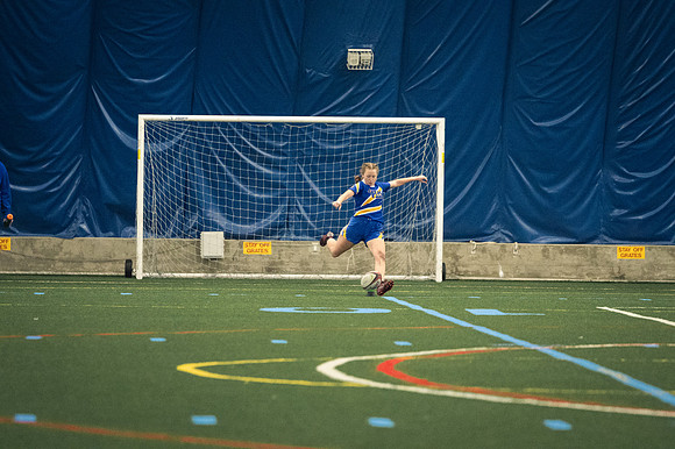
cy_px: 224
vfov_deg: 4.6
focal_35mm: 300
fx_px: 5622
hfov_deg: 6.9
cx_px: 338
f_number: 2.8
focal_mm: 200
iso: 10000
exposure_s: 1/500
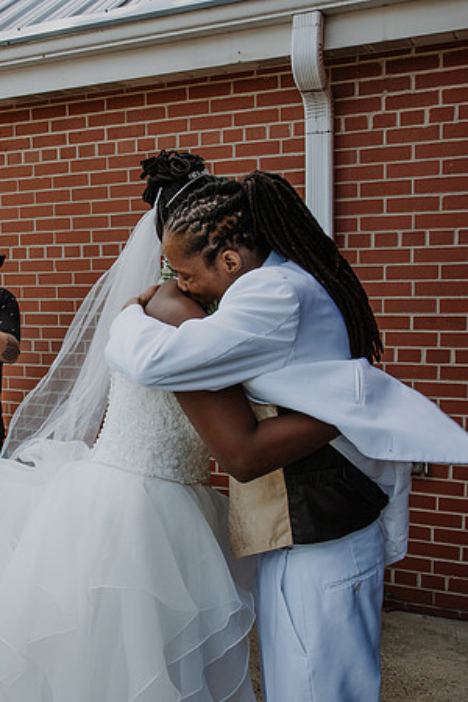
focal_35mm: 42
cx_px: 62
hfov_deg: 30.7
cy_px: 351
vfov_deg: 46.4
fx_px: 818
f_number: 8
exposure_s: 1/250
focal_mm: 28
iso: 360
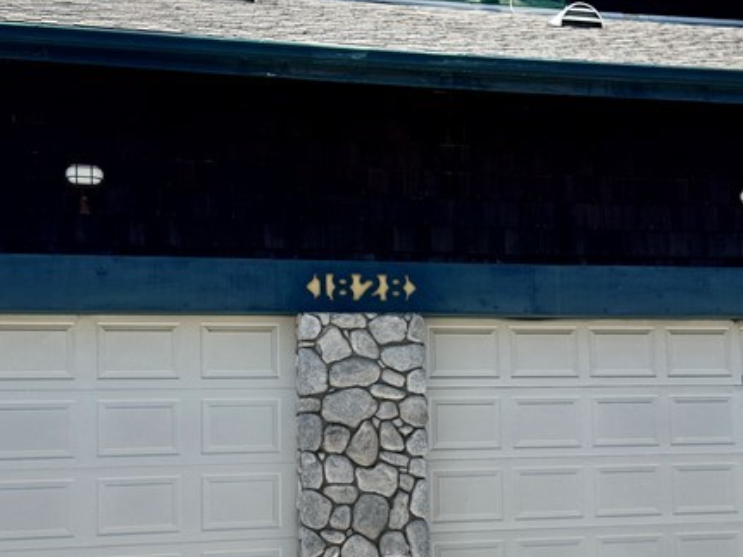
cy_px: 360
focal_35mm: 57
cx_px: 438
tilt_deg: +3.5
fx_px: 1223
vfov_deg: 25.5
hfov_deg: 33.7
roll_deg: +0.8
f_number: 1.78
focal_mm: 6.76
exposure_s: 1/5348
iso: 80
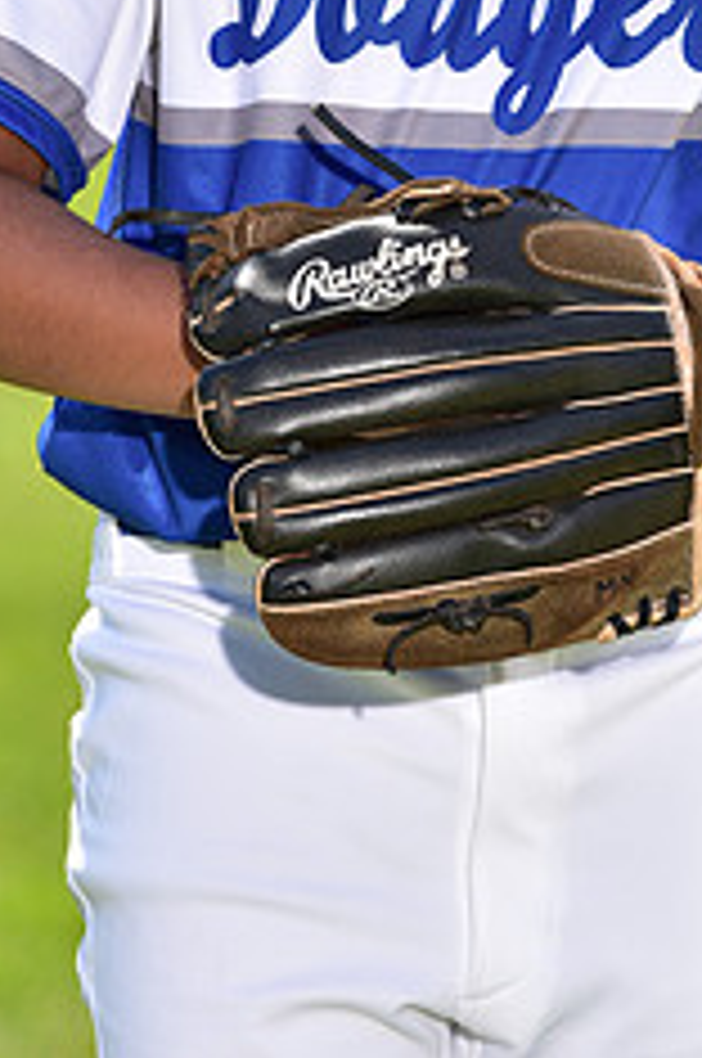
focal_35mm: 371
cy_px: -243
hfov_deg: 3.7
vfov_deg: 5.5
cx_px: 425
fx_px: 10883
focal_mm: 150
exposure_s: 1/200
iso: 80
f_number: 5.6
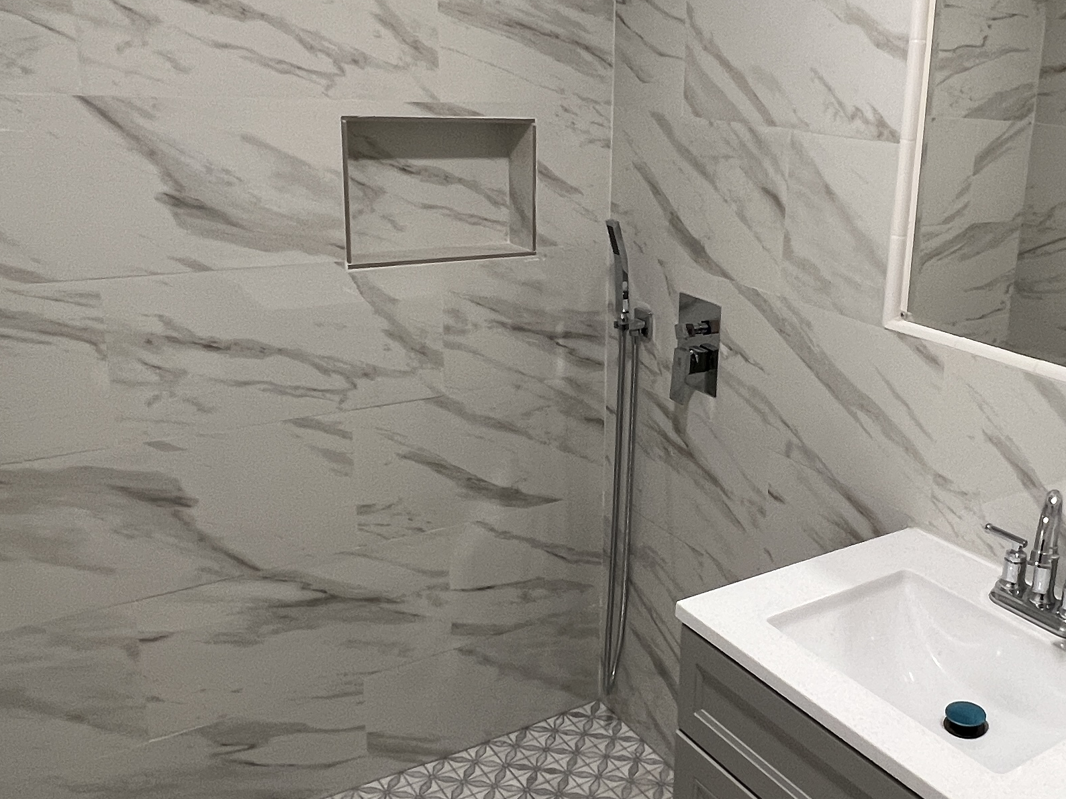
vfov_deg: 42.9
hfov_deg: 53.3
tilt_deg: -15.9
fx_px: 1016
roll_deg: -3.1
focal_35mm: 33
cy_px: 360
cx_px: 775
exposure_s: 1/60
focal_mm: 1.57
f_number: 1.8
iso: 125
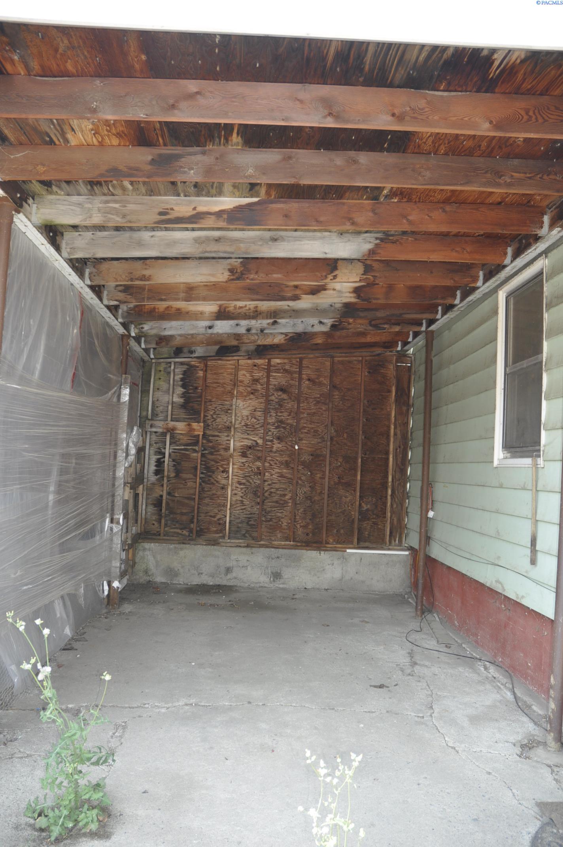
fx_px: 635
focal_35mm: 27
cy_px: 424
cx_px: 282
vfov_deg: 67.4
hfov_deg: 47.8
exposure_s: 1/200
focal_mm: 18
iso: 360
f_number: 3.5
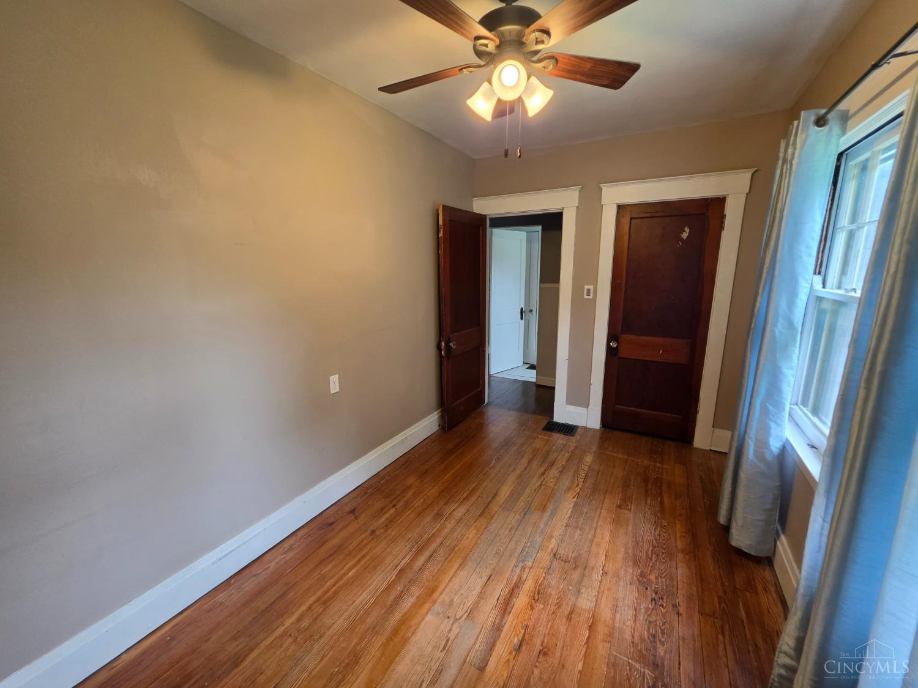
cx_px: 459
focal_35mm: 13
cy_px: 344
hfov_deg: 106.2
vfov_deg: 89.9
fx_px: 345
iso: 125
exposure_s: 1/120
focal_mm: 2.2
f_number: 1.9
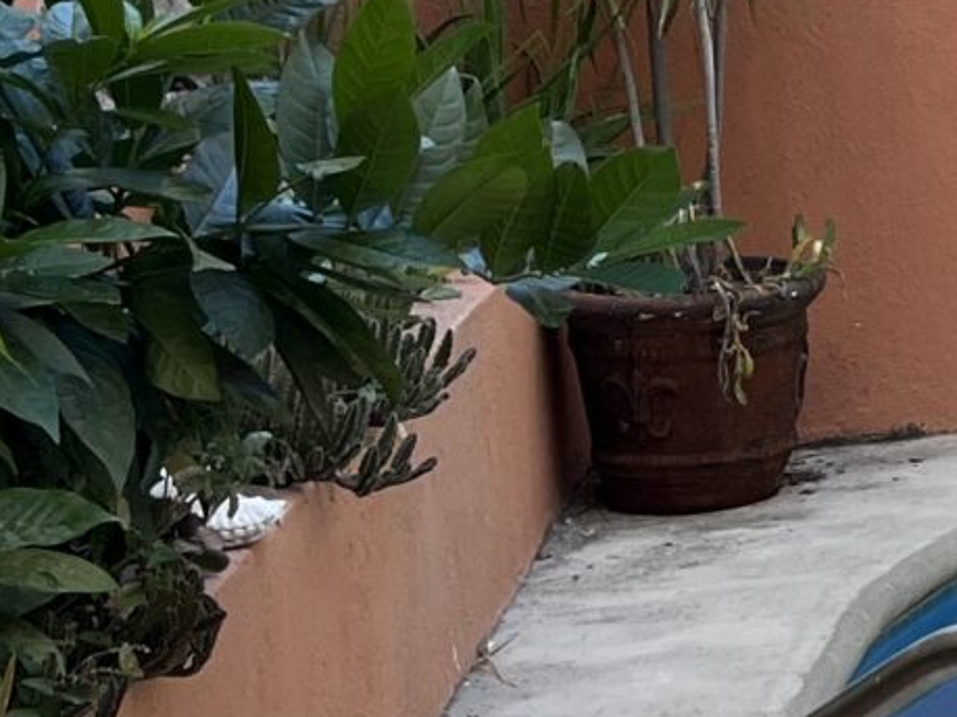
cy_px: 106
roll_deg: +2.8
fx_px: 4008
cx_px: 2027
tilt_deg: -6.3
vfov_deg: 10.2
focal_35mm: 145
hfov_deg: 11.9
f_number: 1.6
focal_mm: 5.1
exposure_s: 1/290
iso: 40
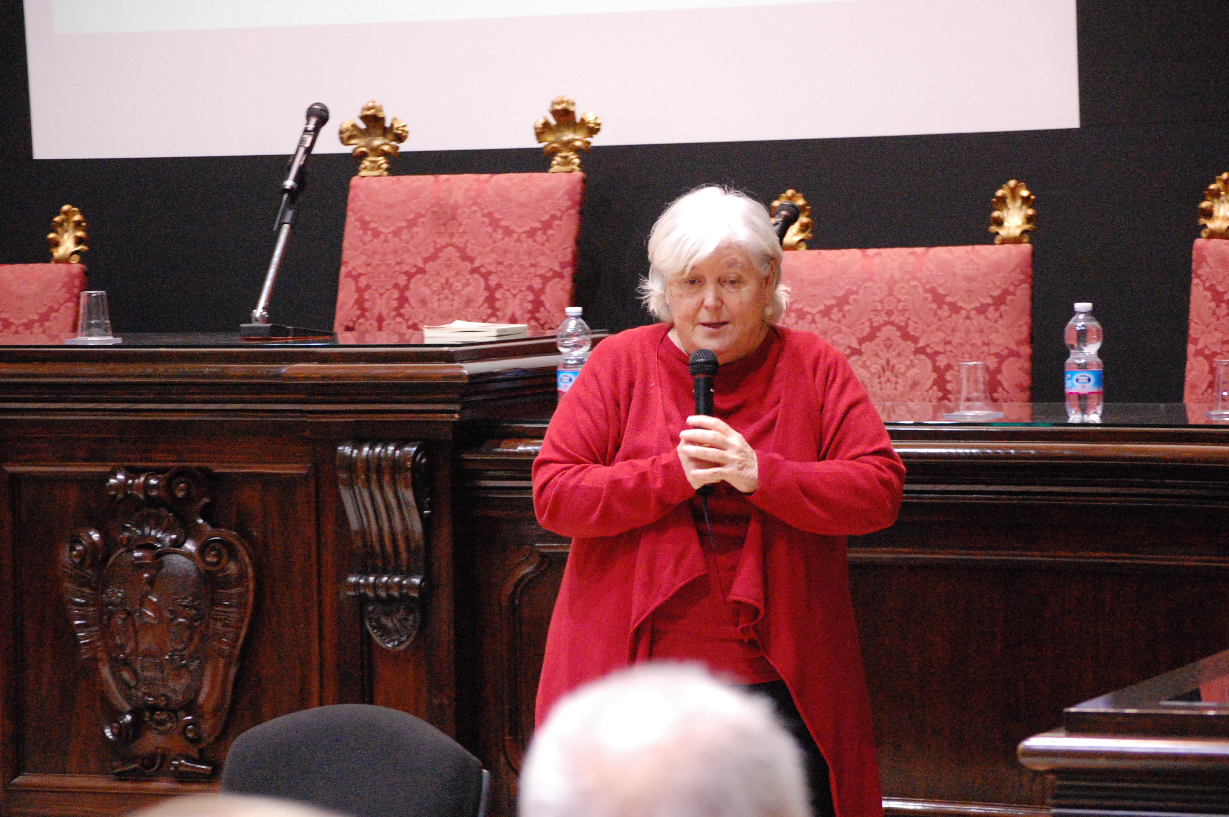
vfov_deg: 12.2
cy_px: 408
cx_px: 614
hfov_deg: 18.2
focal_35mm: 112
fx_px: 3837
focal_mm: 75
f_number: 4.2
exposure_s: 1/30
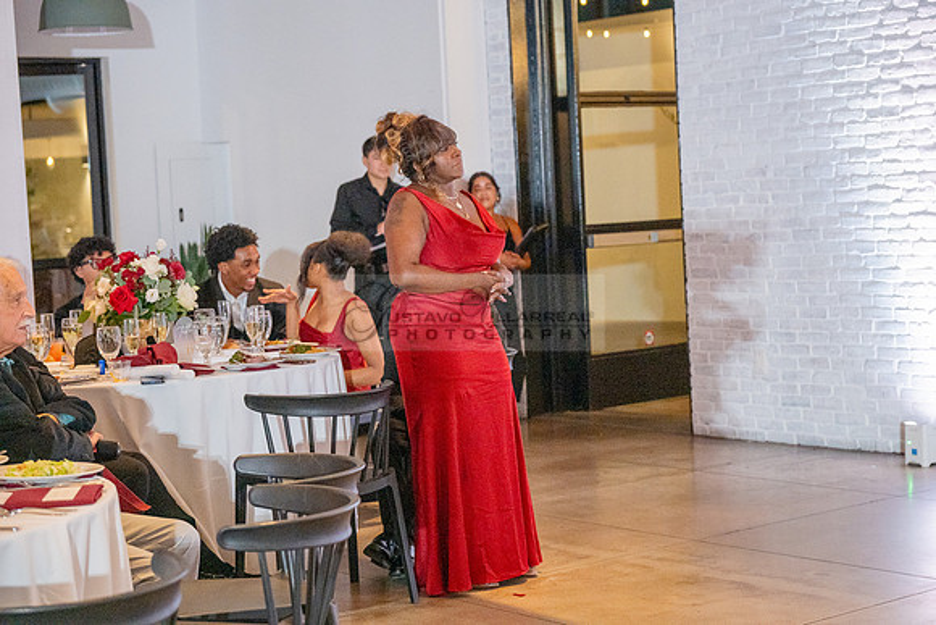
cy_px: 312
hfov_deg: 29.6
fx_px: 1768
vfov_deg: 20.0
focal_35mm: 68
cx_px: 468
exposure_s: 1/200
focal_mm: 68
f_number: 4
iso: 3200
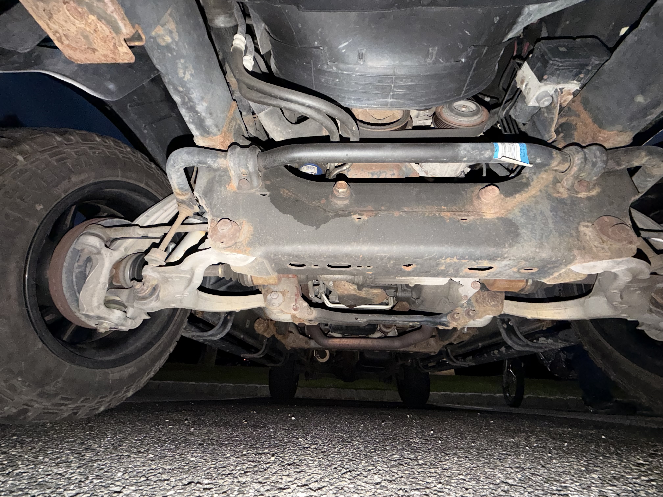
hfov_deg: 102.1
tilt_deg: +31.9
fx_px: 268
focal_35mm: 14
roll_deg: -0.6
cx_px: 332
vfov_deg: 85.7
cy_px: 248
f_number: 2.2
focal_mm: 2.22
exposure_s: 1/16
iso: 400
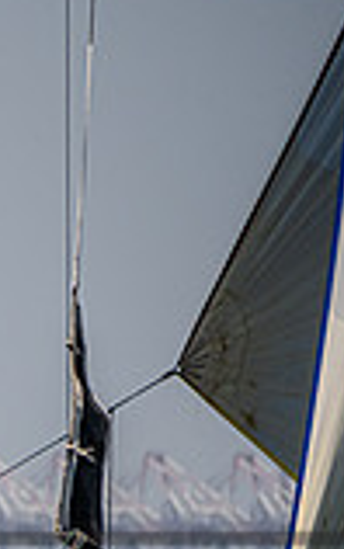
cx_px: -598
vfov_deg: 1.4
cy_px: 620
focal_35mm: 1499
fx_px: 22444
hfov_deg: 0.9
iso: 400
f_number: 8
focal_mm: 400
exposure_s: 1/2000
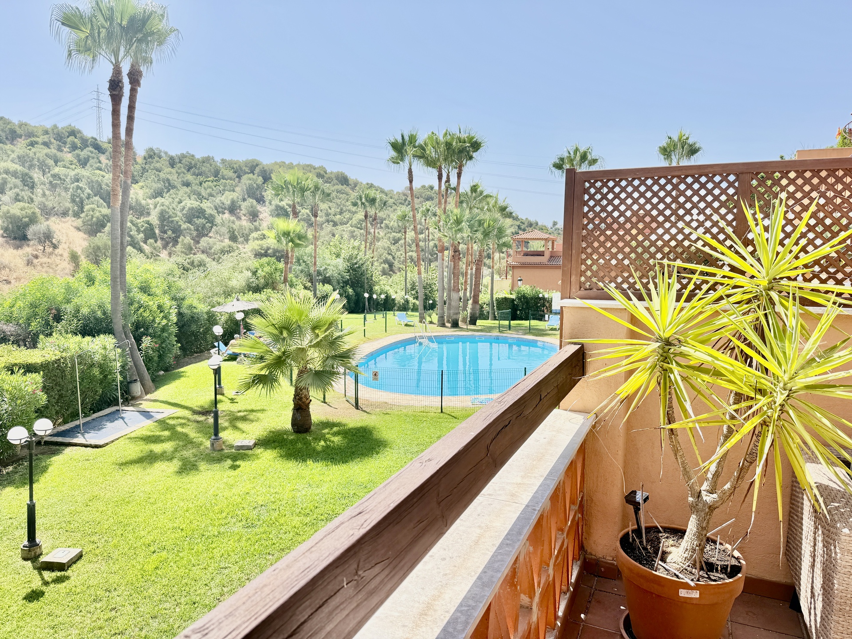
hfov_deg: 71.6
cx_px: 426
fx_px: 591
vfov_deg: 56.8
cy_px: 320
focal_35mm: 24
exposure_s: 1/1553
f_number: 1.78
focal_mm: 6.76
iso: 80
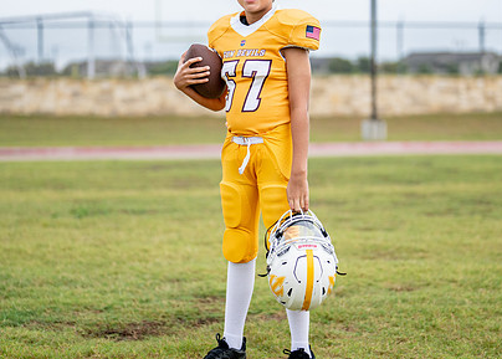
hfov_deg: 24.2
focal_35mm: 82
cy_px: 145
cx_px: 270
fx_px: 1170
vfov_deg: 17.4
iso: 320
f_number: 1.2
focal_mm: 50
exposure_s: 1/1250
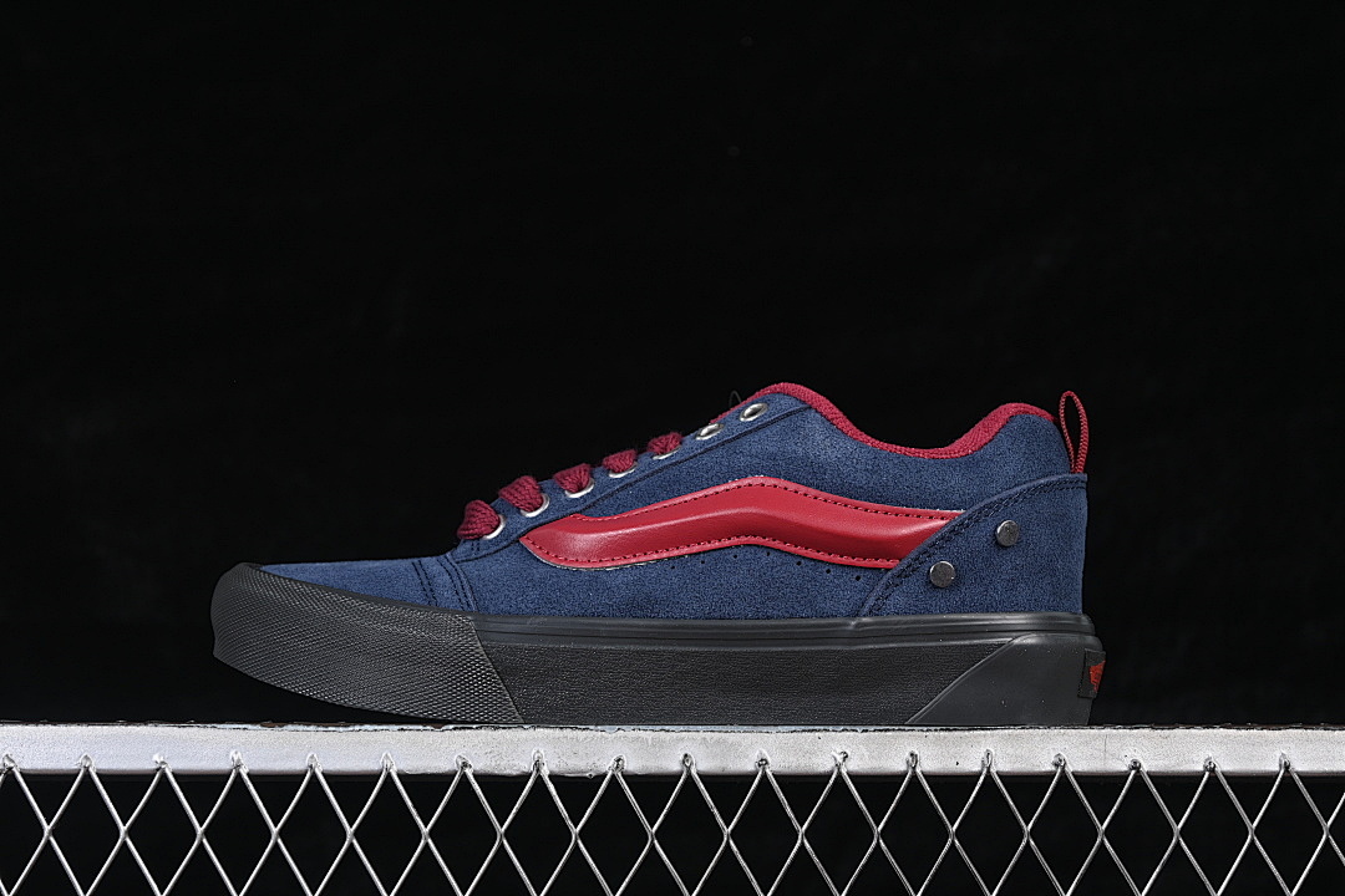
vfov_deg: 18.2
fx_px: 2802
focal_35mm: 75
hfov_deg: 27.0
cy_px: 448
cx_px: 672
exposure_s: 1/60
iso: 160
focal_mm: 50
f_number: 6.3
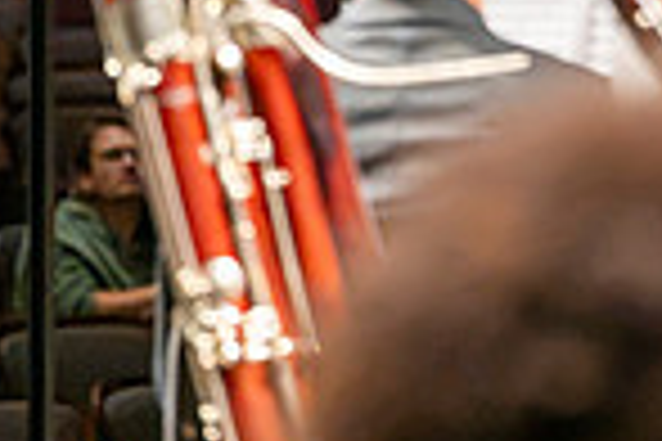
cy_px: -277
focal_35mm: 474
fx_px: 8716
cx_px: 982
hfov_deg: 4.3
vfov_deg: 2.9
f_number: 2.8
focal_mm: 120
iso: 8000
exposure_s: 1/640
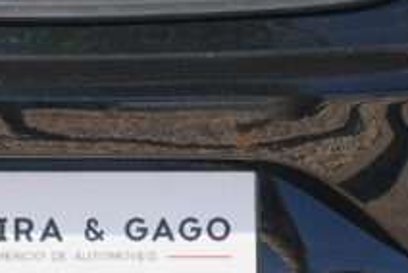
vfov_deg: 5.6
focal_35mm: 241
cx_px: -40
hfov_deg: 8.5
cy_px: -316
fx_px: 2735
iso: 160
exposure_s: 1/125
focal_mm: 33.3
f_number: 7.1
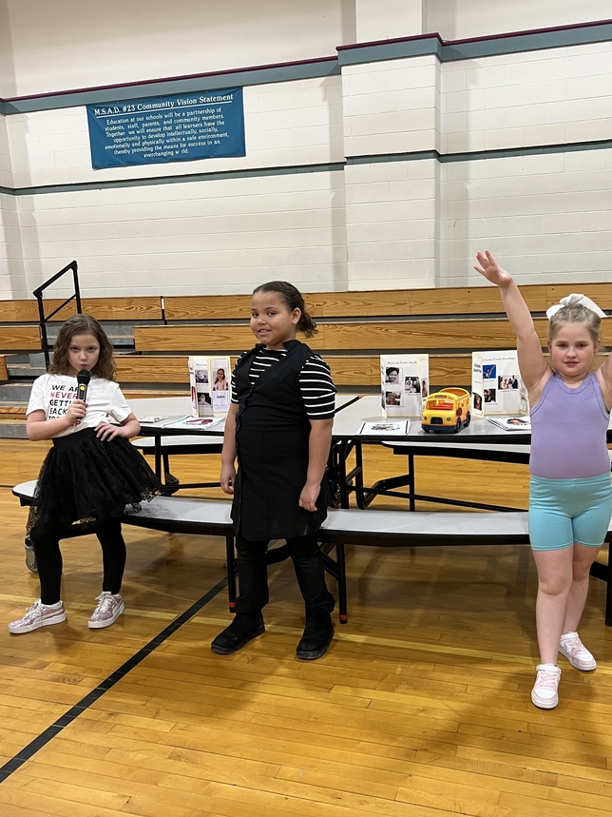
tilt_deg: -12.3
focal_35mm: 31
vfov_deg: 58.3
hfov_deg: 45.3
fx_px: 731
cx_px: 346
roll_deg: +4.3
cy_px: 439
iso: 125
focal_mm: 5.7
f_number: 1.5
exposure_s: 1/77
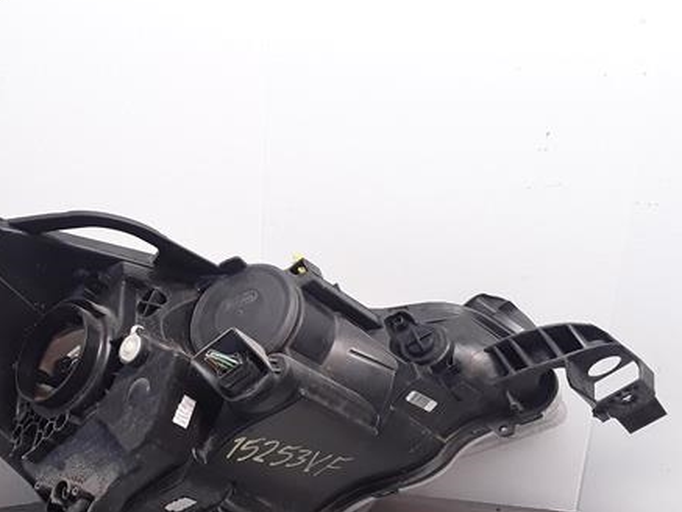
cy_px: 326
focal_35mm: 41
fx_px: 808
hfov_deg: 44.8
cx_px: 209
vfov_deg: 34.9
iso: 100
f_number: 1.9
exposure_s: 1/100
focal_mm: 2.91
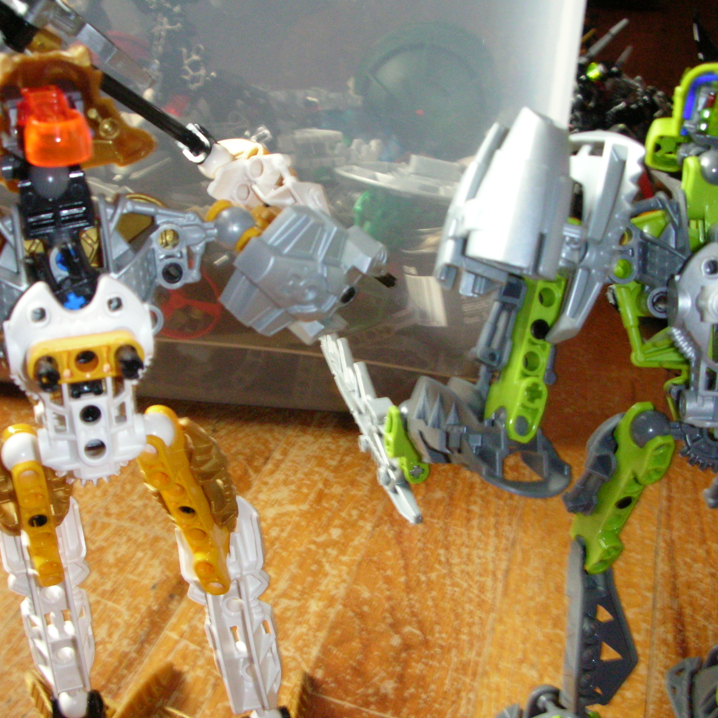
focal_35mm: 42
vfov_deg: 40.0
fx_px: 986
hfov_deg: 40.0
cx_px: 317
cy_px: 360
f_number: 3
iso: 200
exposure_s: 1/16.2
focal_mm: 5.8
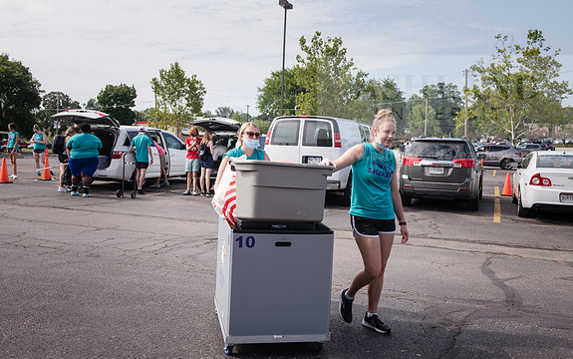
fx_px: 578
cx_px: 287
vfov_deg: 34.5
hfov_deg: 52.7
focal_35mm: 37
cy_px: 176
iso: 160
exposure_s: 1/320
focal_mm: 36
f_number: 6.3
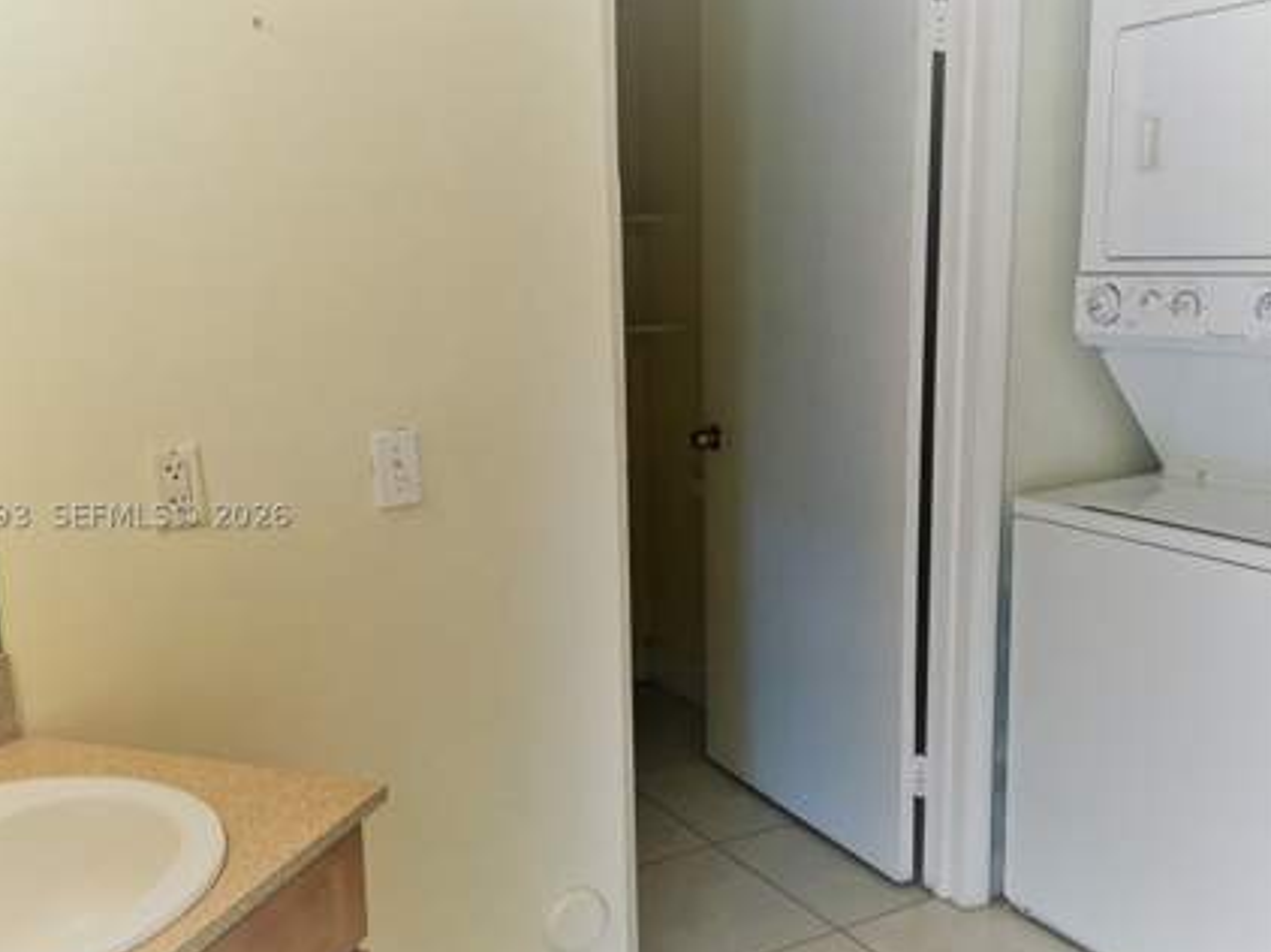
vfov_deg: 42.9
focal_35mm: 33
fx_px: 1211
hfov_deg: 55.3
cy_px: 515
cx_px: 566
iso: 50
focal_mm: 4.15
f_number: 2.2
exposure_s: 1/30
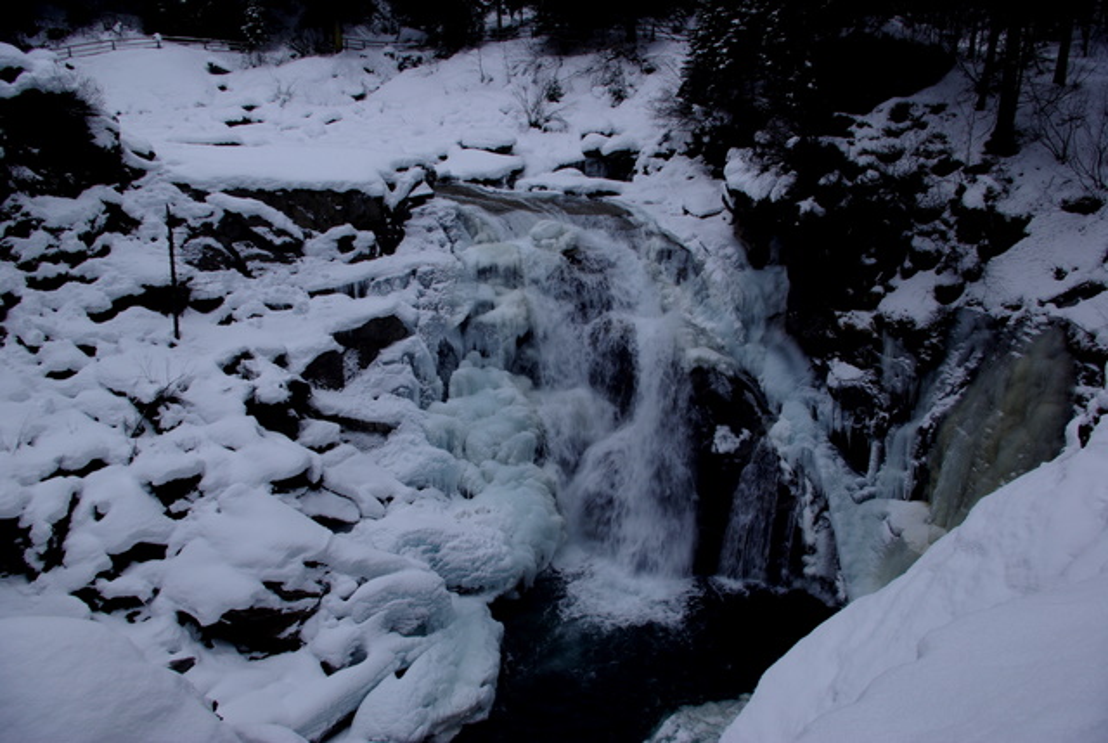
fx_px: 832
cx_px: 554
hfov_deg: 67.3
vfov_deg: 48.1
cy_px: 372
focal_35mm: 27
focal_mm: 18
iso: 100
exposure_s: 1/45
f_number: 13
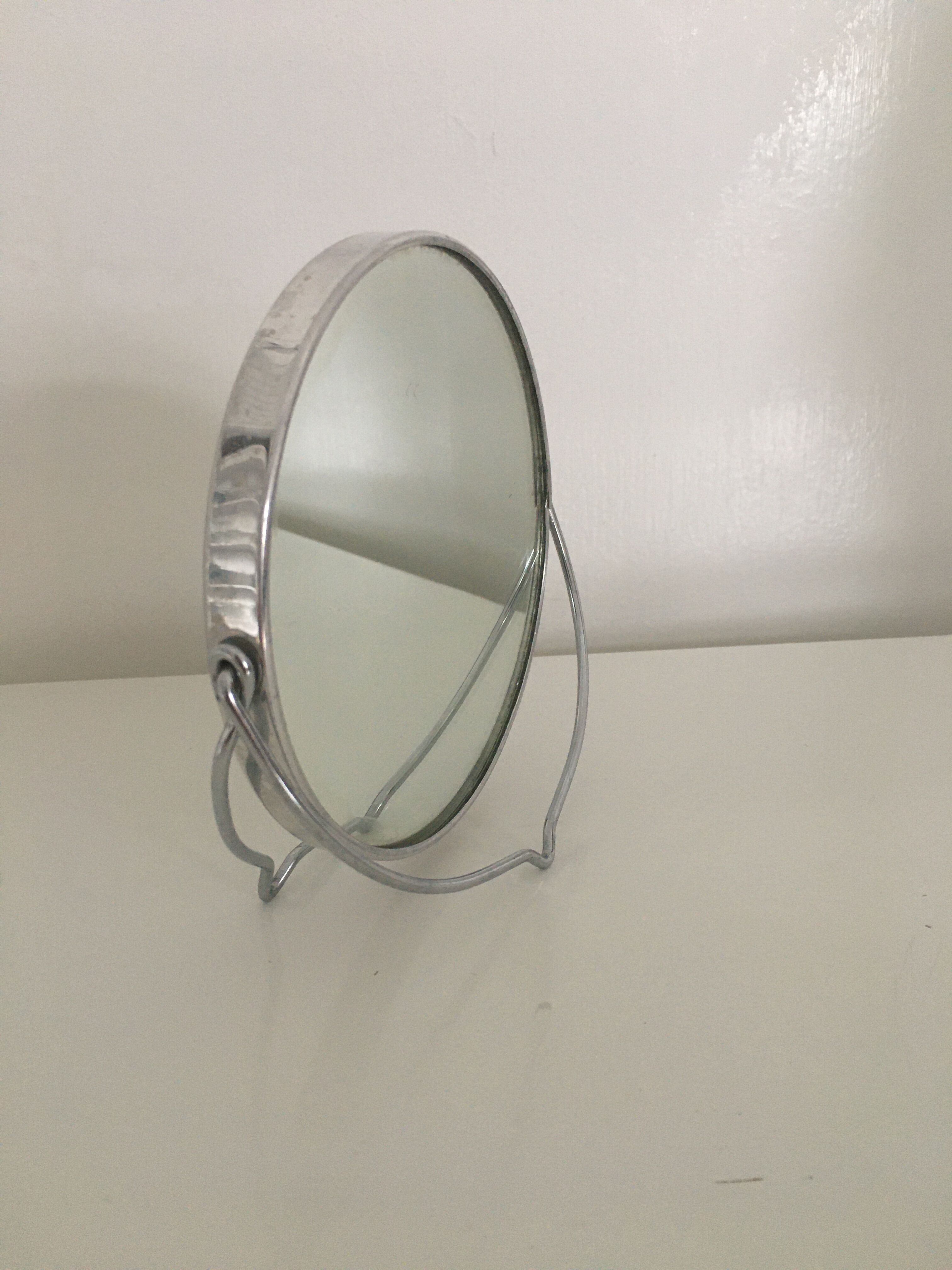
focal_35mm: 29
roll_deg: +1.3
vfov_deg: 61.7
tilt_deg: -20.1
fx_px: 1063
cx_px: 476
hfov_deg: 48.2
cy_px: 635
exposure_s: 1/33
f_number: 2.2
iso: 160
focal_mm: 4.15
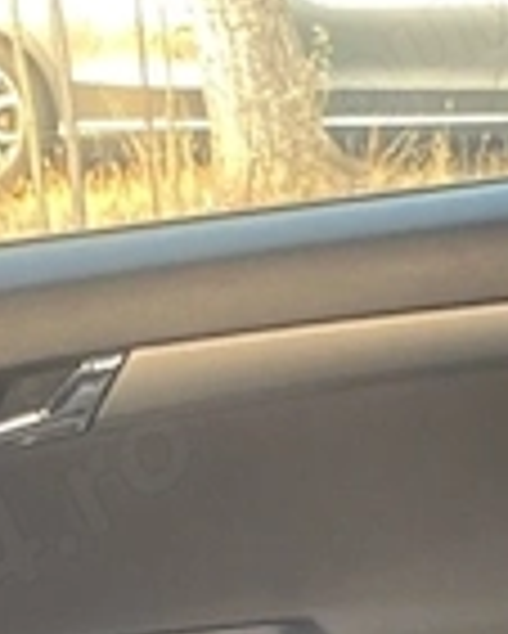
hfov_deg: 10.7
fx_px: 2703
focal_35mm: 144
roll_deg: +6.8
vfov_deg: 11.5
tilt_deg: -29.4
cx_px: 81
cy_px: 1434
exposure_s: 1/88
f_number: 1.8
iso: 125
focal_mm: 4.25
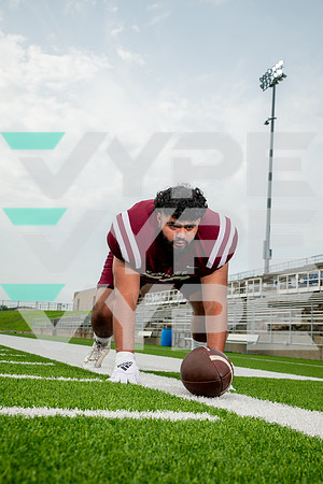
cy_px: 242
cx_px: 162
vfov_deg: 46.4
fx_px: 565
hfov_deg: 31.9
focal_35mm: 42
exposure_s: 1/320
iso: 125
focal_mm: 42
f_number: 7.1
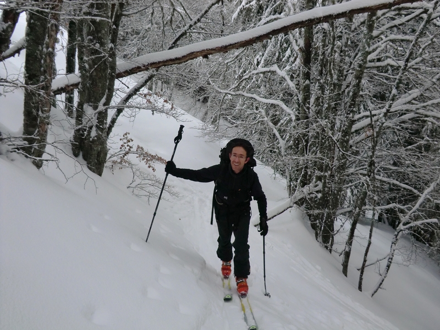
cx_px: 220
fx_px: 432
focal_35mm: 34
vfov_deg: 41.8
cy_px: 165
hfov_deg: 54.0
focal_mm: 6.1
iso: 200
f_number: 3.6
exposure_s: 1/60
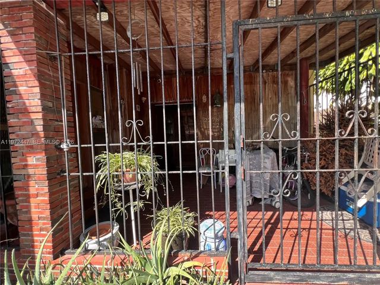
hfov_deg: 106.2
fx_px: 143
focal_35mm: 13
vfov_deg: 89.9
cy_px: 142
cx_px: 190
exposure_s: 1/166
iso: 32
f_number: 1.8
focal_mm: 1.57
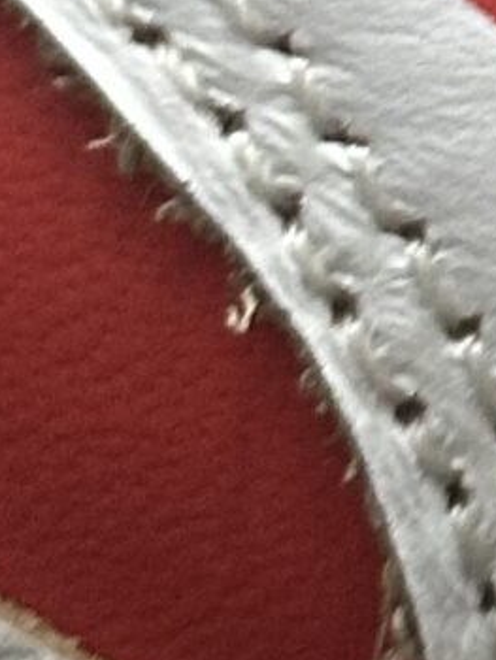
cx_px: 975
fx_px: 6698
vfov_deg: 5.6
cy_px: -258
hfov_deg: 4.2
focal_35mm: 351
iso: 250
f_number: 1.78
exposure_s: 1/50
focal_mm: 6.86
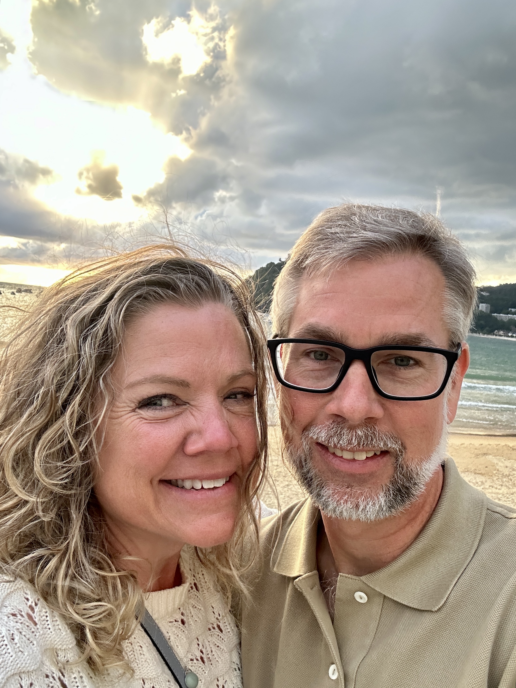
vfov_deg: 60.0
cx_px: 258
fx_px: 596
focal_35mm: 30
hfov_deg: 46.8
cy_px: 344
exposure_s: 1/118
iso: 80
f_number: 1.9
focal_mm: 2.69
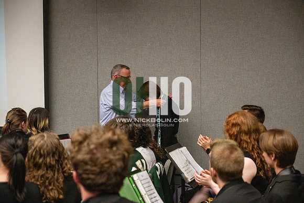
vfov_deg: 19.5
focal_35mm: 70
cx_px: 152
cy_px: 102
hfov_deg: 28.8
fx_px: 591
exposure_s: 1/500
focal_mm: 70
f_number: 4
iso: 10000
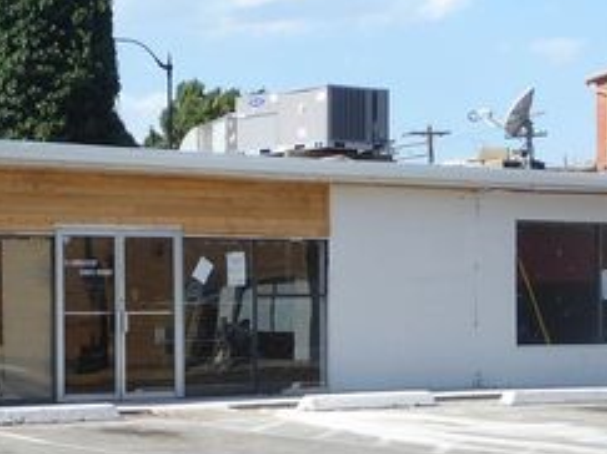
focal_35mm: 112
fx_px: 1963
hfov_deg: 17.0
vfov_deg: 13.2
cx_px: -55
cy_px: 347
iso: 80
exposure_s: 1/500
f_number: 3.6
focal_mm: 5.8
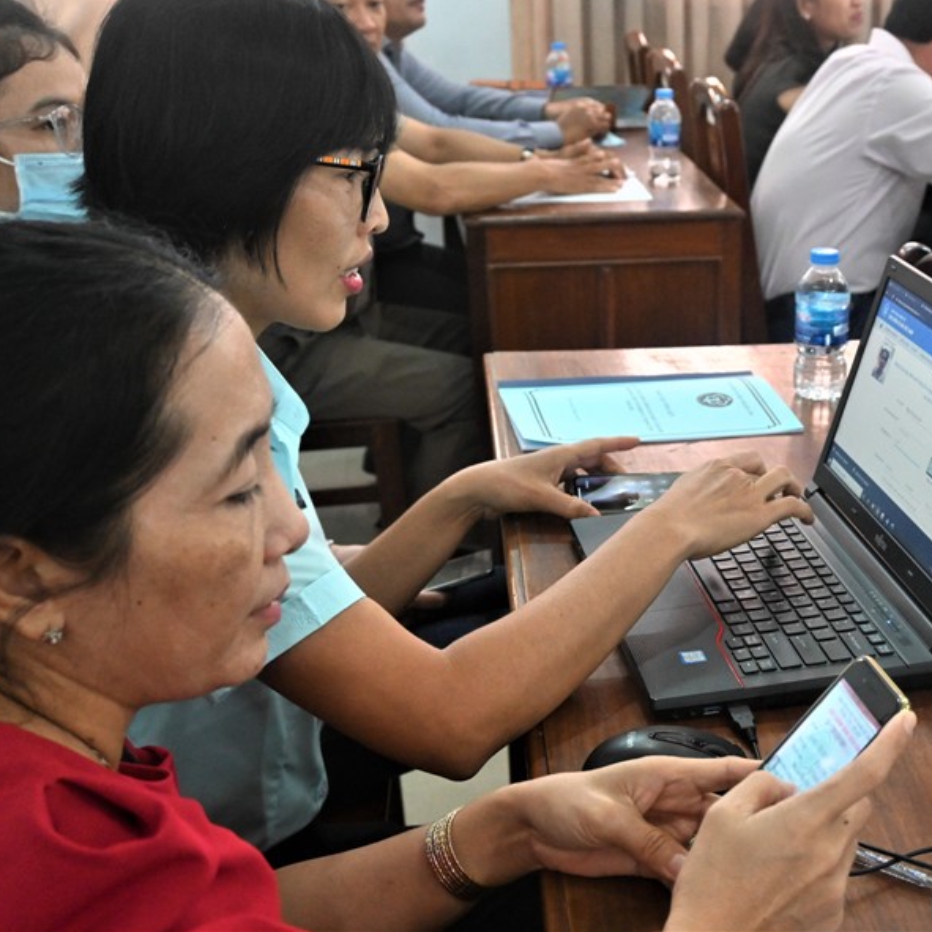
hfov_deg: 37.0
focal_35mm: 45
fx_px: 1360
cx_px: 688
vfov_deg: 37.8
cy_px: 462
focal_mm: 23
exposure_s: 1/100
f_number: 4.2
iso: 3200
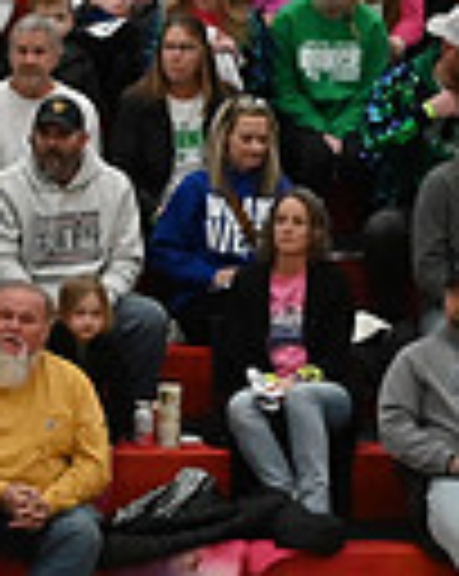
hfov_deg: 3.2
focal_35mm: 476
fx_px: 8102
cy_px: 700
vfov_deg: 4.1
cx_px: -810
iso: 5000
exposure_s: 1/400
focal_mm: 75
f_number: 4
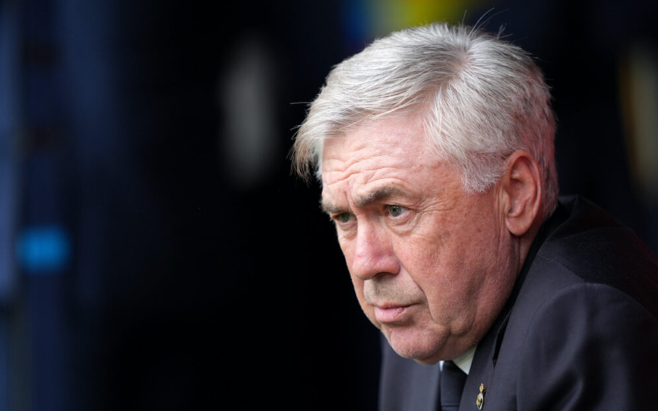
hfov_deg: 5.0
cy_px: 206
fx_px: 7476
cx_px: 327
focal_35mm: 417
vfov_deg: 3.1
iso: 1000
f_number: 2.8
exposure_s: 1/2000
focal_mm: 400
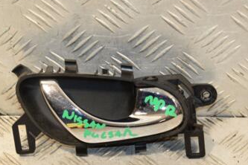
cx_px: 131
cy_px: 90
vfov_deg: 10.2
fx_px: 930
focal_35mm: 135
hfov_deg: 15.2
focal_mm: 50
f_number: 7.1
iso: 800
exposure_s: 1/200
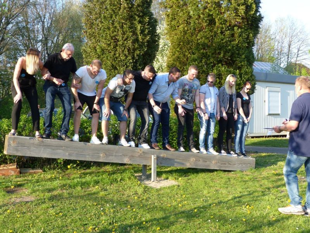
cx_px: 155
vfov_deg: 35.1
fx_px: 367
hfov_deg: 45.8
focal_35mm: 41
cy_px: 116
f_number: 4
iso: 100
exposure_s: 1/160
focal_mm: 7.4
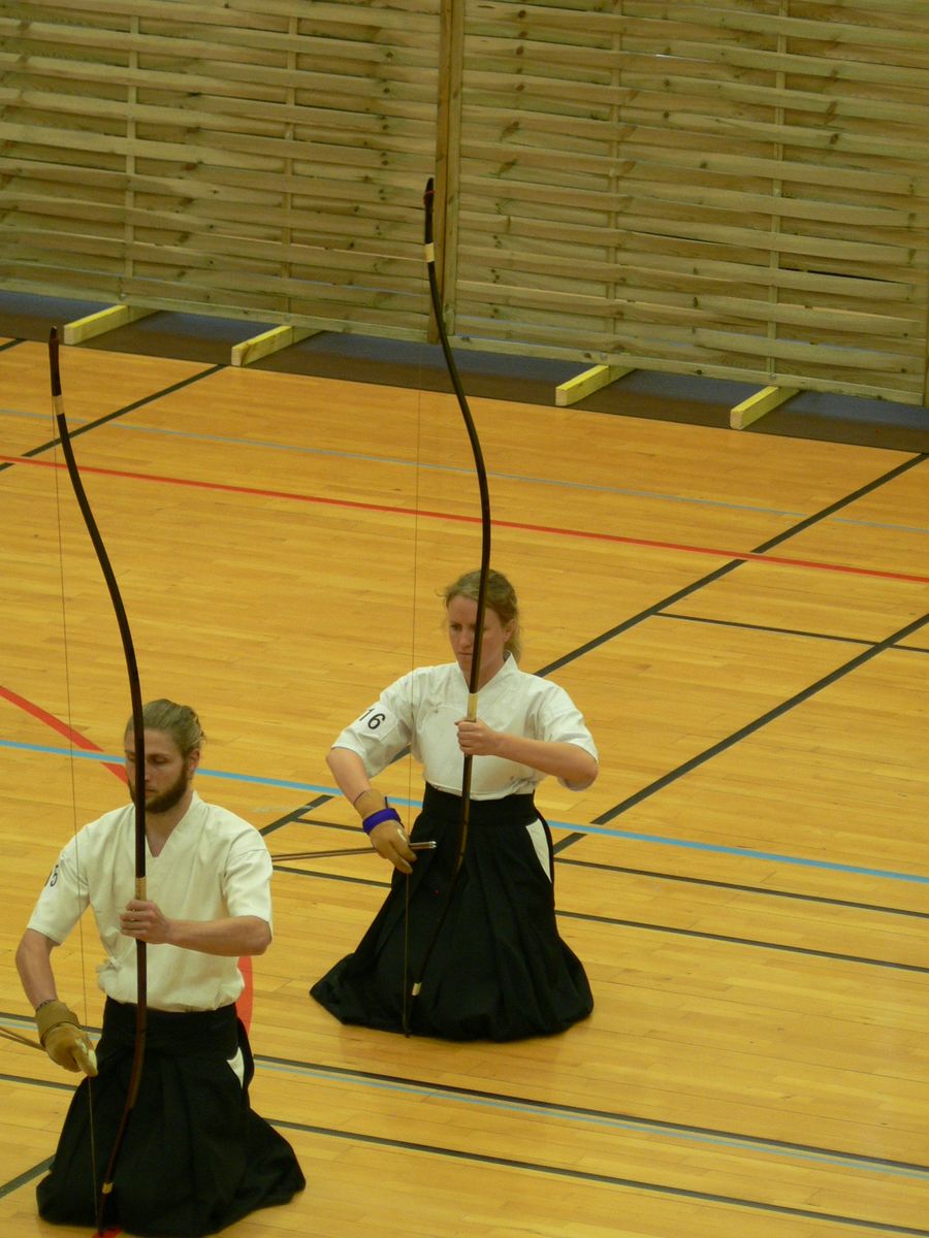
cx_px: 464
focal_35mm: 237
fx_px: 8481
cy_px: 619
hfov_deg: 6.3
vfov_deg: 8.4
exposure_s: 1/30
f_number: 3.3
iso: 200
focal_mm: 39.5
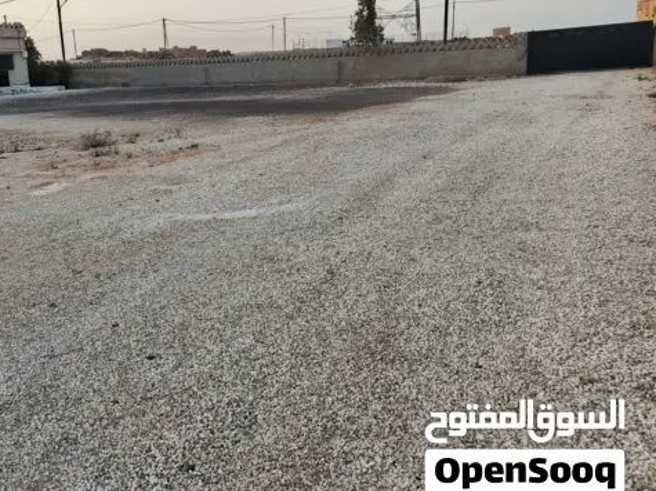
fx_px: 587
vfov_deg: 45.2
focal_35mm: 31
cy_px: 200
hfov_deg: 57.1
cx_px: 217
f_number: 1.7
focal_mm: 5.25
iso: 50
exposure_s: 1/52.5
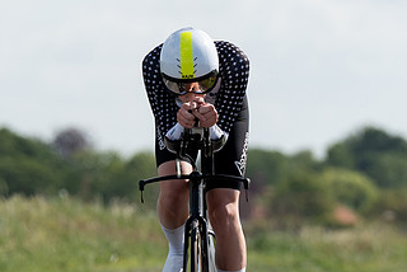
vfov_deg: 2.2
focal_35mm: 621
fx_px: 7027
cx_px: 161
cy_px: 206
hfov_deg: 3.3
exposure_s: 1/1000
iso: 100
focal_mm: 200
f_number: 4
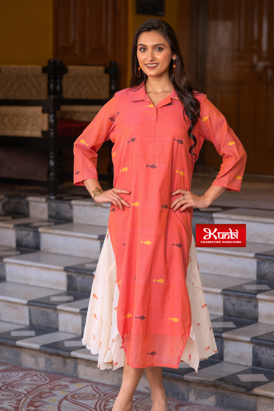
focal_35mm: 98
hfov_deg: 14.0
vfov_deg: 20.8
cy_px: 215
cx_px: 152
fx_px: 1119
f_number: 2.8
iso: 200
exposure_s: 1/200
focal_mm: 85
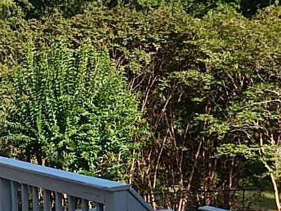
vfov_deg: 15.5
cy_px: 136
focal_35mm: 95
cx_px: -70
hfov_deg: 19.3
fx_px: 771
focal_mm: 4.5
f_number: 3.4
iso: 125
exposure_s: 1/640
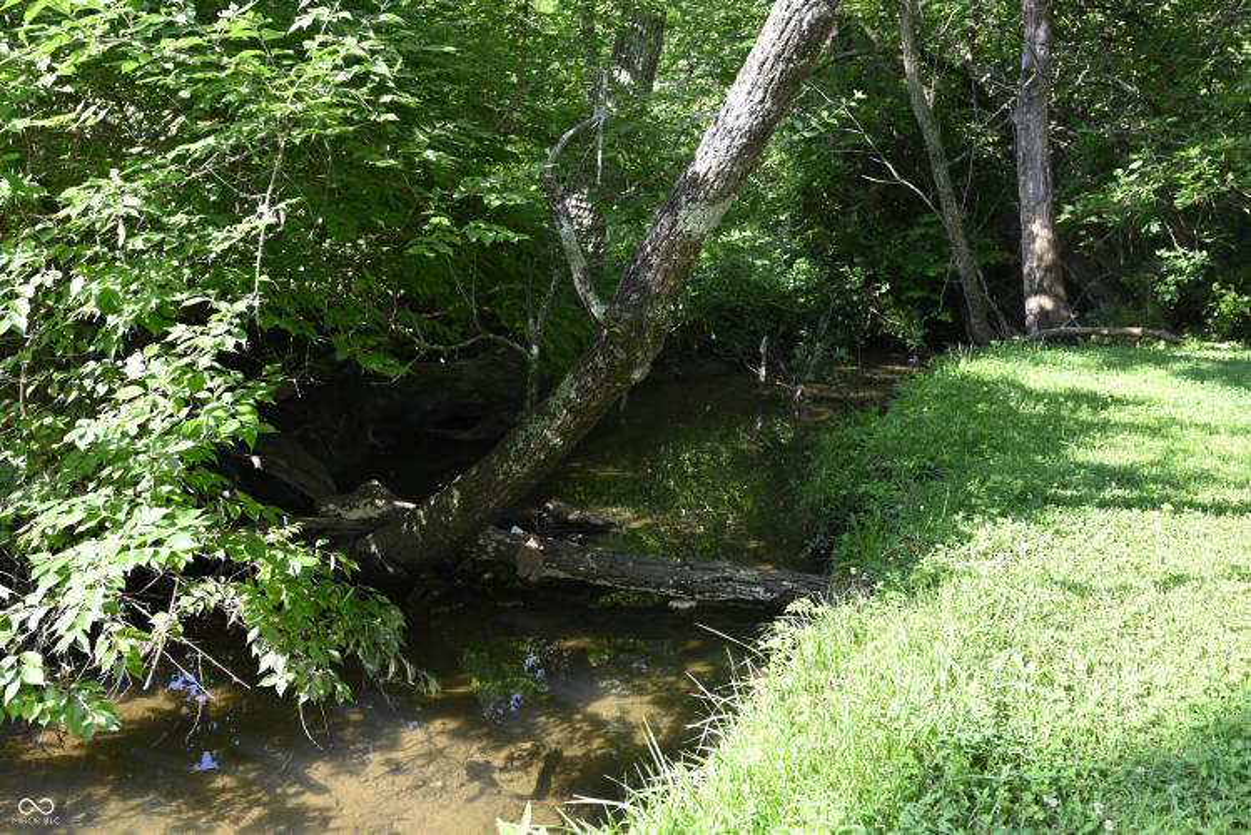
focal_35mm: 30
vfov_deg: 43.6
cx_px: 626
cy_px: 418
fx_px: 1043
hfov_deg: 61.9
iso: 200
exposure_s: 1/125
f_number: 5.6
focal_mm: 30
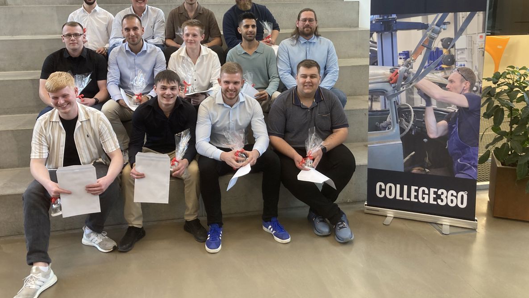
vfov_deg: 37.4
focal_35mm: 31
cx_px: 261
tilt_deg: -11.8
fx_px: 435
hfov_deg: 62.6
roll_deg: -0.2
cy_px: 101
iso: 100
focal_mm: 3.99
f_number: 1.8
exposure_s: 1/60
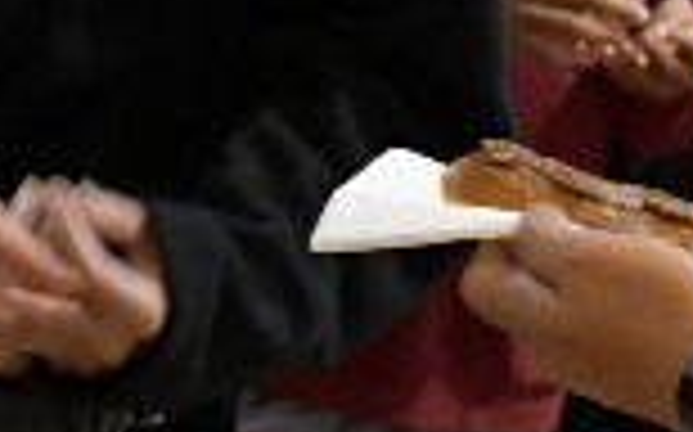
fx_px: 4605
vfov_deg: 5.3
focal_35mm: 244
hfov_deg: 8.6
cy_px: -86
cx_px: 608
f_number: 3.8
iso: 3200
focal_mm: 24
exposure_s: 1/80
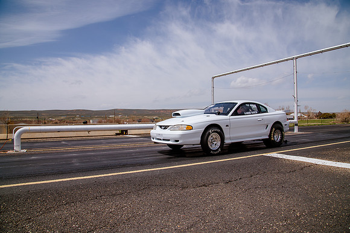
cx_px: 175
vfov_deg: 53.1
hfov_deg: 73.8
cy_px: 116
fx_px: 233
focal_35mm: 24
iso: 200
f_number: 10
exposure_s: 1/500
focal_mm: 24
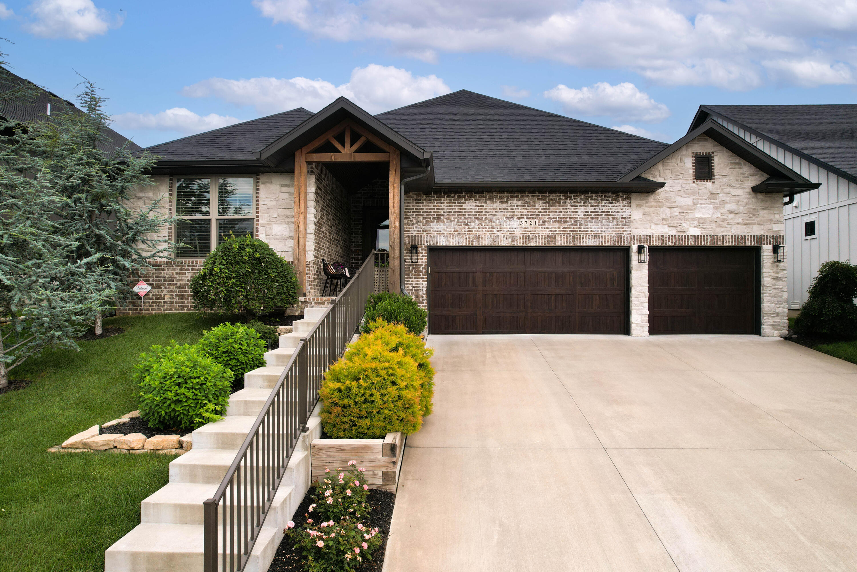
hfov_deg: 78.6
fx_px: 524
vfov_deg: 57.2
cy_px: 286
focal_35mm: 22
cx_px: 428
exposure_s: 1/1500
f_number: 2.8
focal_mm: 8.38
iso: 100
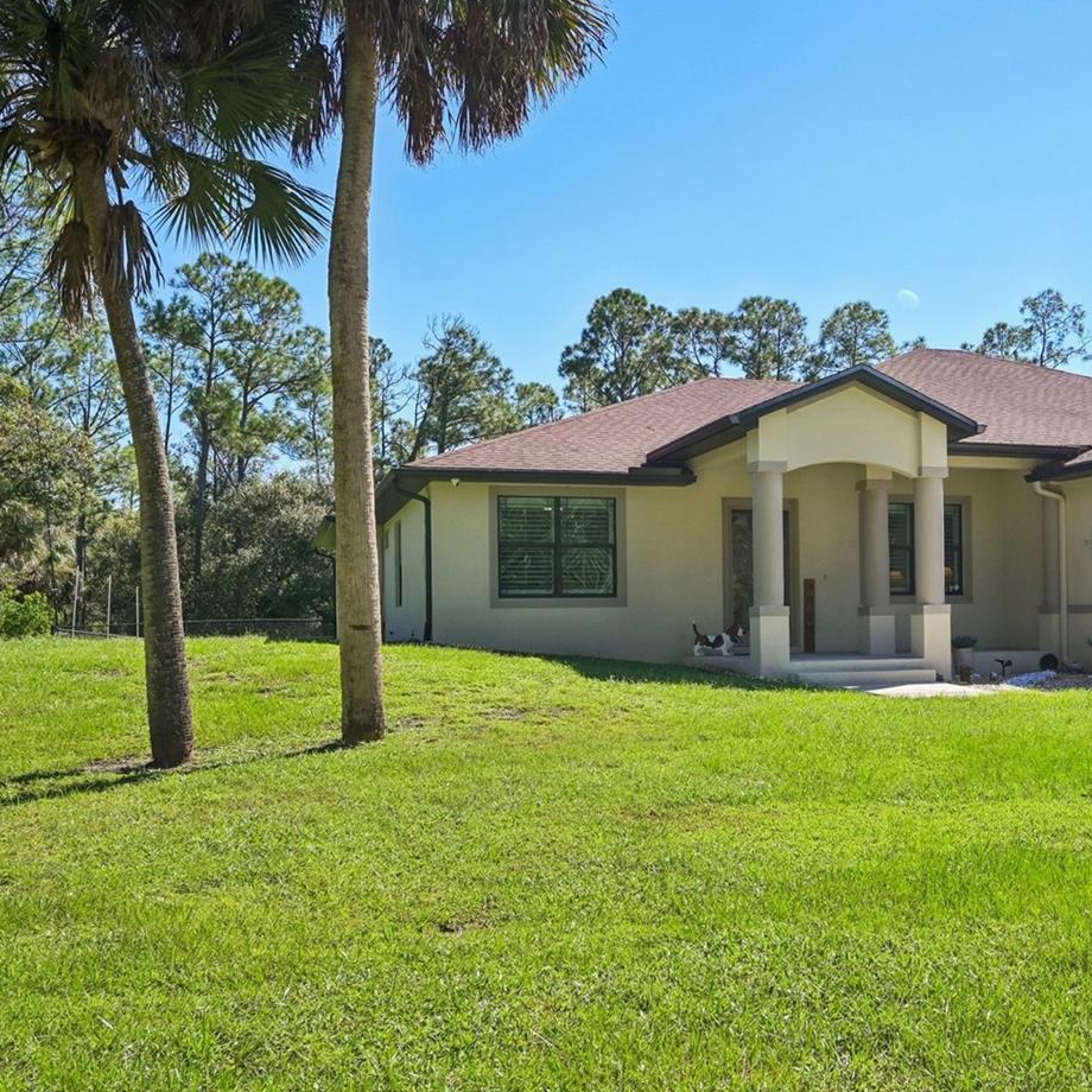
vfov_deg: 47.5
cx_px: 761
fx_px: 1240
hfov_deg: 46.5
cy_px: 602
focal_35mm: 35
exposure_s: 1/1000
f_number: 8
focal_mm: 23.5
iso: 400
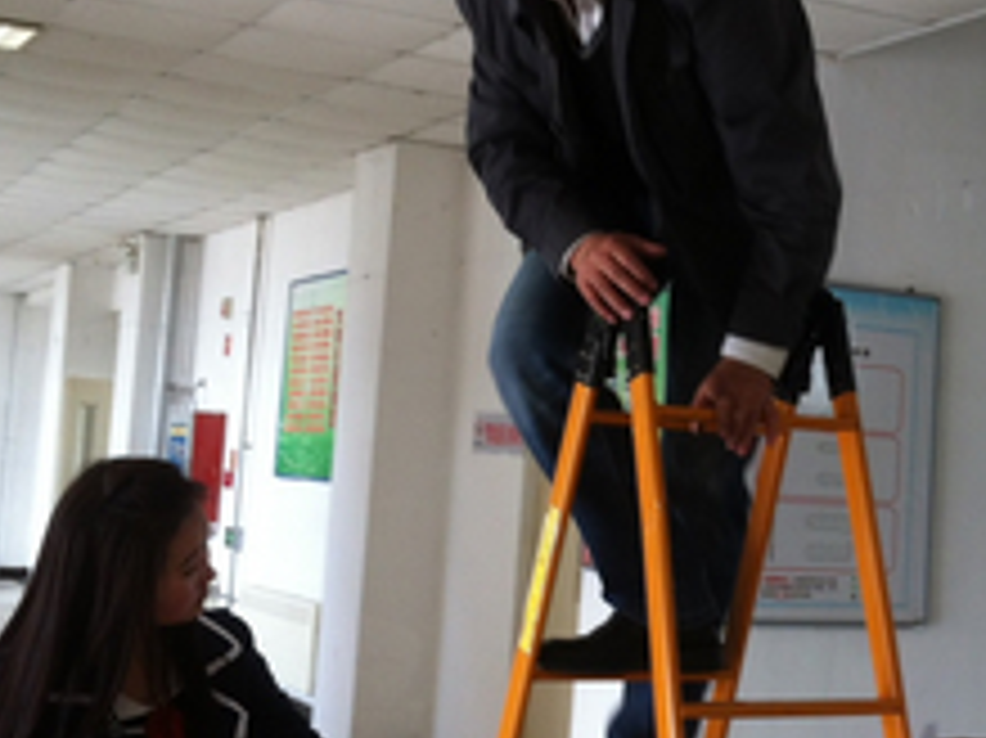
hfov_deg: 28.5
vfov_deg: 21.9
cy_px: 315
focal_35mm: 67
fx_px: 1907
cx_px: 765
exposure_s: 1/20
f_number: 2.8
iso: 80
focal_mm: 3.85
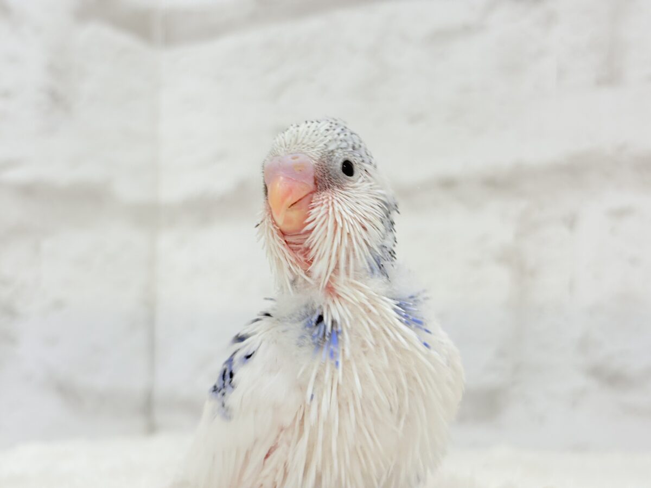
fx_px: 978
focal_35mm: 52
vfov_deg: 28.0
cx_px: 326
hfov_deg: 36.8
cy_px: 244
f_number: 1.6
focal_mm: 5.96
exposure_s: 1/100
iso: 50
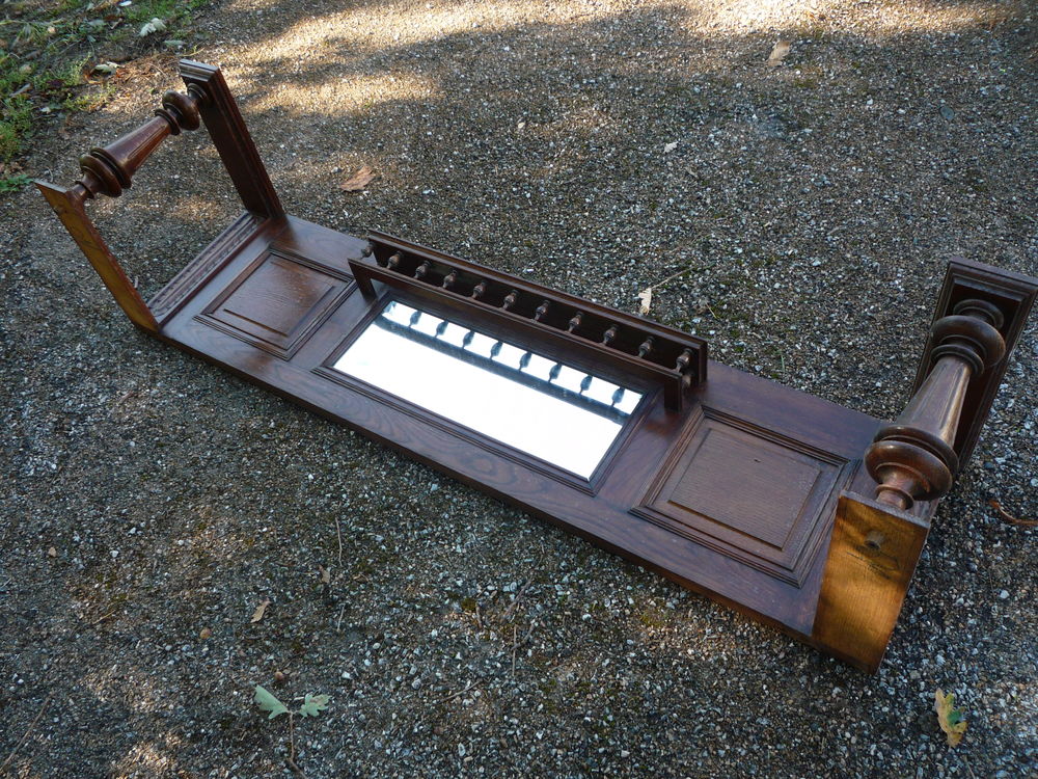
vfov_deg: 46.8
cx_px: 519
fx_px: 900
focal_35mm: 30
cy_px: 390
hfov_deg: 60.0
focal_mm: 5.2
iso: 100
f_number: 3.3
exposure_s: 1/60
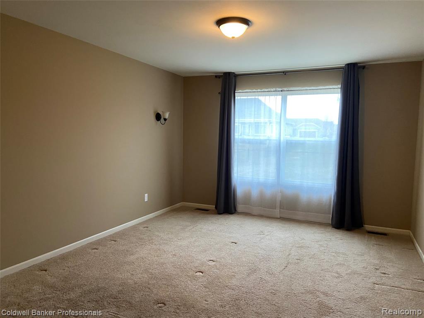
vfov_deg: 53.1
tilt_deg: -5.1
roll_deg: -3.2
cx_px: 212
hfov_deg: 67.3
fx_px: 318
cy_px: 159
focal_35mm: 26
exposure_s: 1/60
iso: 160
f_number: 1.8
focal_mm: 4.25
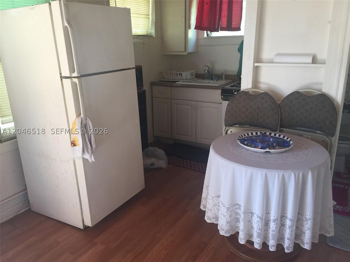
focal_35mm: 29
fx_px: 293
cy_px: 131
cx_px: 175
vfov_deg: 48.2
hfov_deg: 61.7
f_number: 2.2
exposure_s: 1/30
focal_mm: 4.15
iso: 50
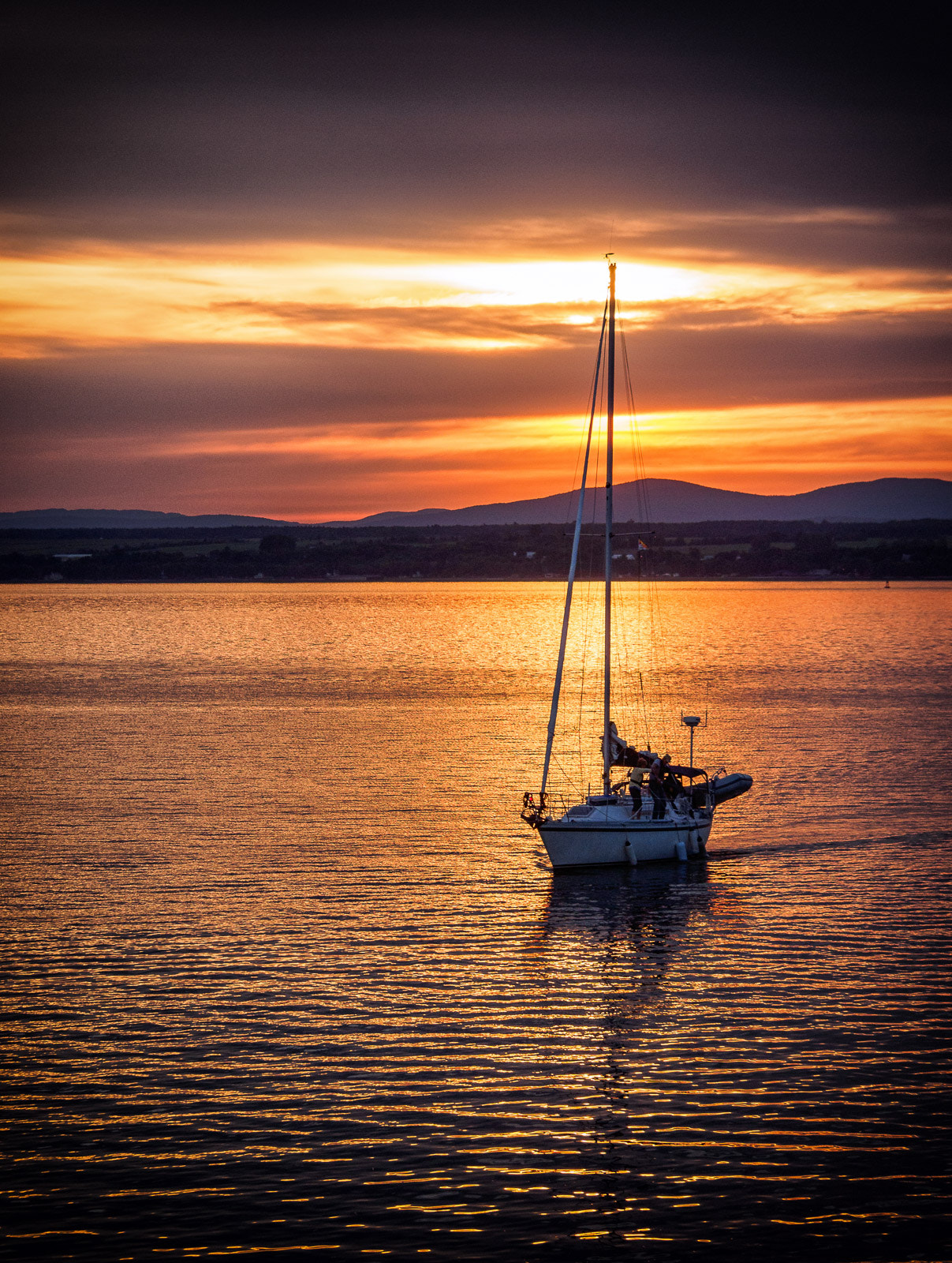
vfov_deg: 20.8
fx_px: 3434
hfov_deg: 15.8
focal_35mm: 94
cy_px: 632
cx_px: 476
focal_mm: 47
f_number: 5.4
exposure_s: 1/400
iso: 200
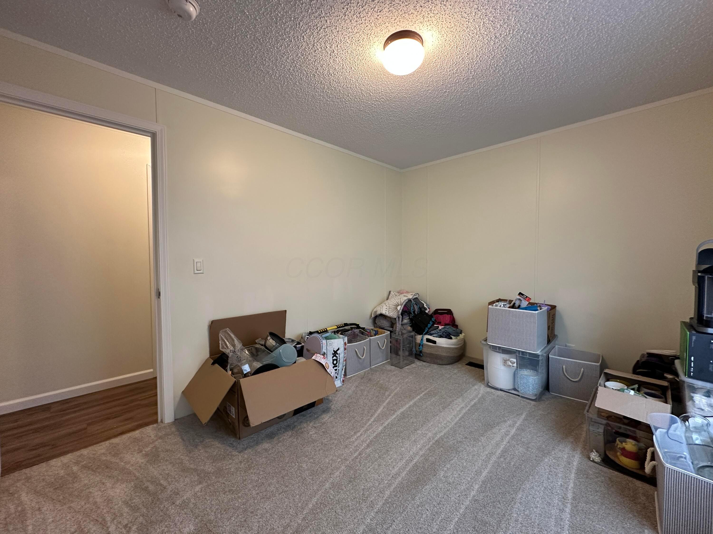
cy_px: 267
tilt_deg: -2.2
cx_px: 356
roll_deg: +0.3
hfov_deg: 102.1
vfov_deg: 85.7
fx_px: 288
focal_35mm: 14
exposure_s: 1/60
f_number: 2.2
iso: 200
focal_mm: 2.22
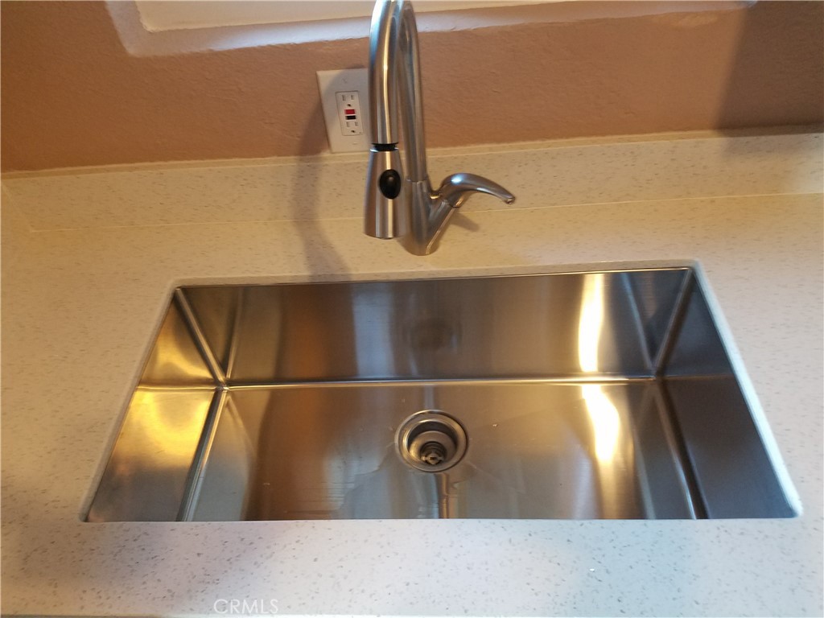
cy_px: 309
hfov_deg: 67.3
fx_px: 619
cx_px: 412
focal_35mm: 26
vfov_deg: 53.1
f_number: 1.7
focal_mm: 4.2
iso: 200
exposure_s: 1/24
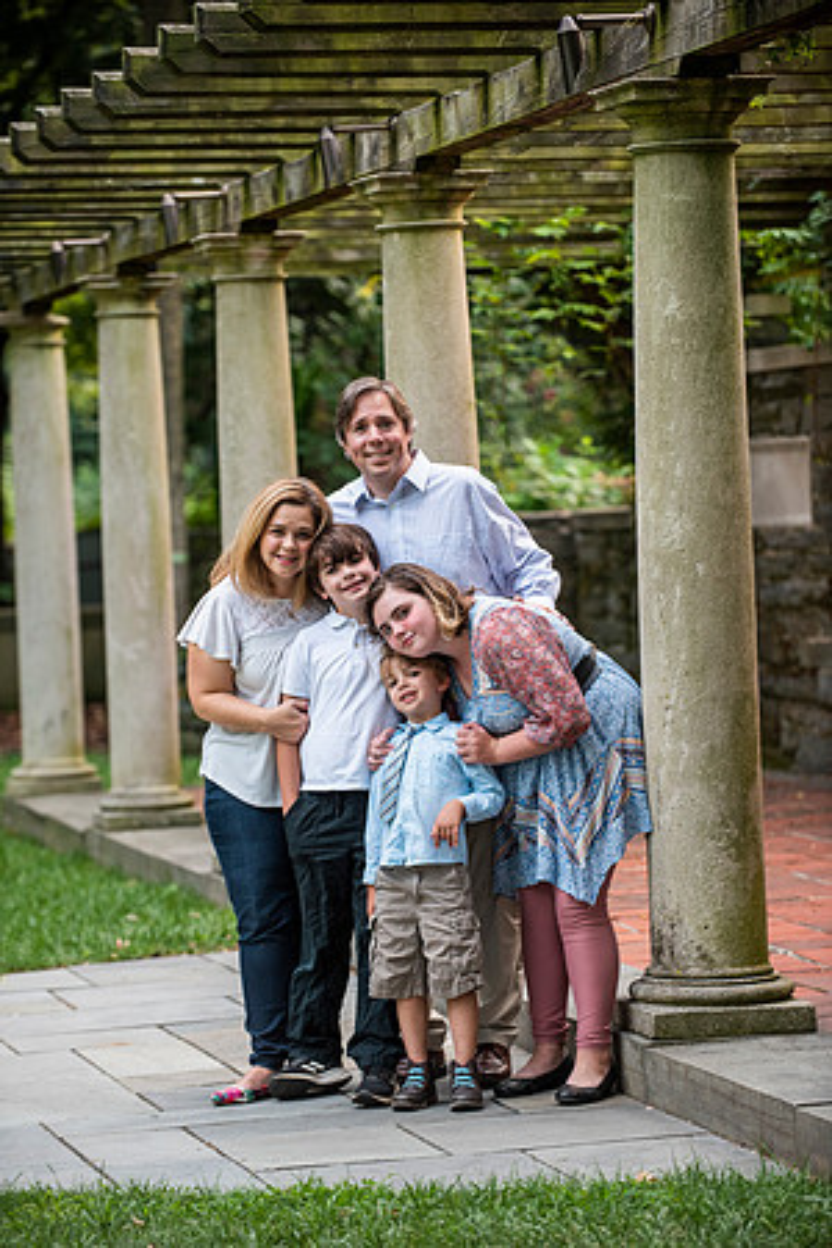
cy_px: 624
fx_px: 4680
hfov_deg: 10.2
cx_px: 416
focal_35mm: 135
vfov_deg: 15.2
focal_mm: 135
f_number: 3.5
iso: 1000
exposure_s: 1/125
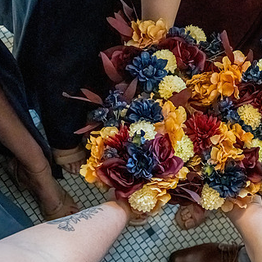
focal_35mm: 37
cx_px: 235
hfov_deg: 41.4
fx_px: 317
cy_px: 114
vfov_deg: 44.8
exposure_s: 1/160
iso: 10000
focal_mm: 24
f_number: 5
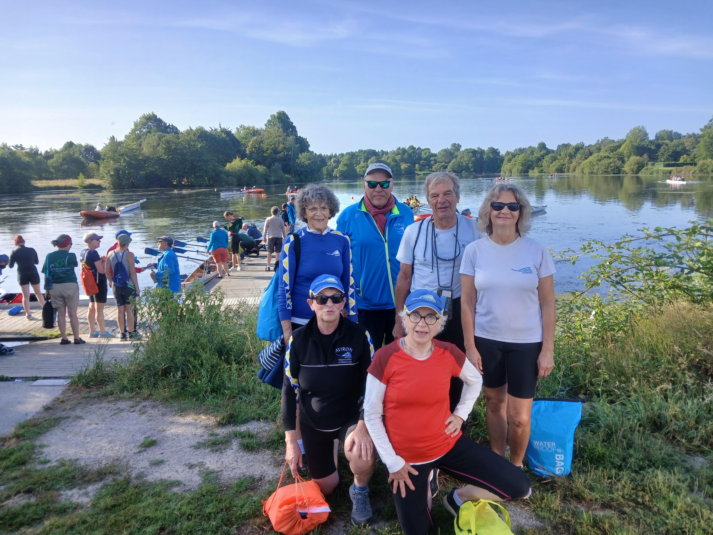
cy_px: 268
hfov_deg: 67.3
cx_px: 356
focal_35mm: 26
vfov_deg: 53.1
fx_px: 536
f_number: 1.8
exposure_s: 1/282
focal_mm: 3.98
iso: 20
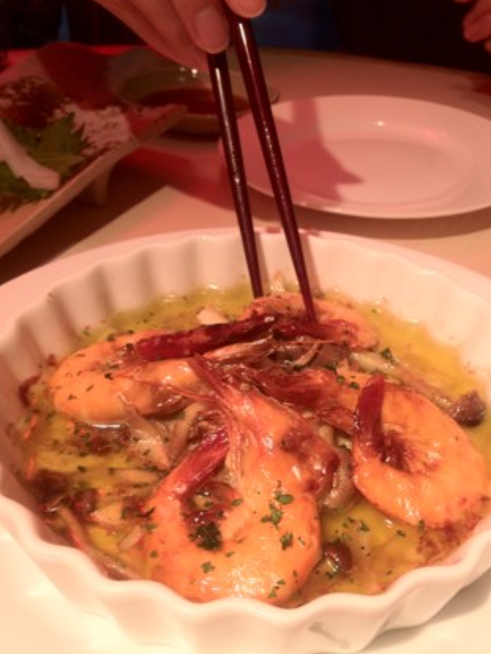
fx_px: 718
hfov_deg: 37.8
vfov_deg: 48.9
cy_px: 346
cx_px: 246
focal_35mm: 38
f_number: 2.4
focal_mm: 4.28
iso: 125
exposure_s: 1/20
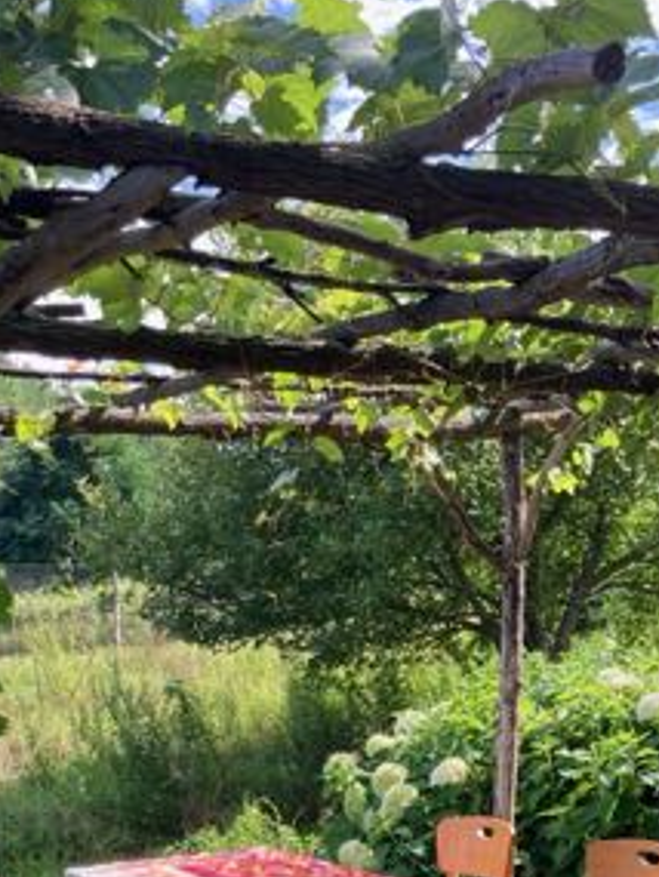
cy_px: 828
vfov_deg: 30.9
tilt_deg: -7.1
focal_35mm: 59
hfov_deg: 24.8
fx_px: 1496
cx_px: 268
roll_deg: -0.9
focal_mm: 3.99
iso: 32
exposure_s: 1/372
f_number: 1.8
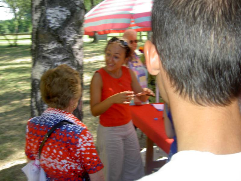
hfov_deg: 47.9
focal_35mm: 39
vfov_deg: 36.8
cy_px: 90
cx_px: 120
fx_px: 272
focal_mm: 8
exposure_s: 1/125
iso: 100
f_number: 2.8
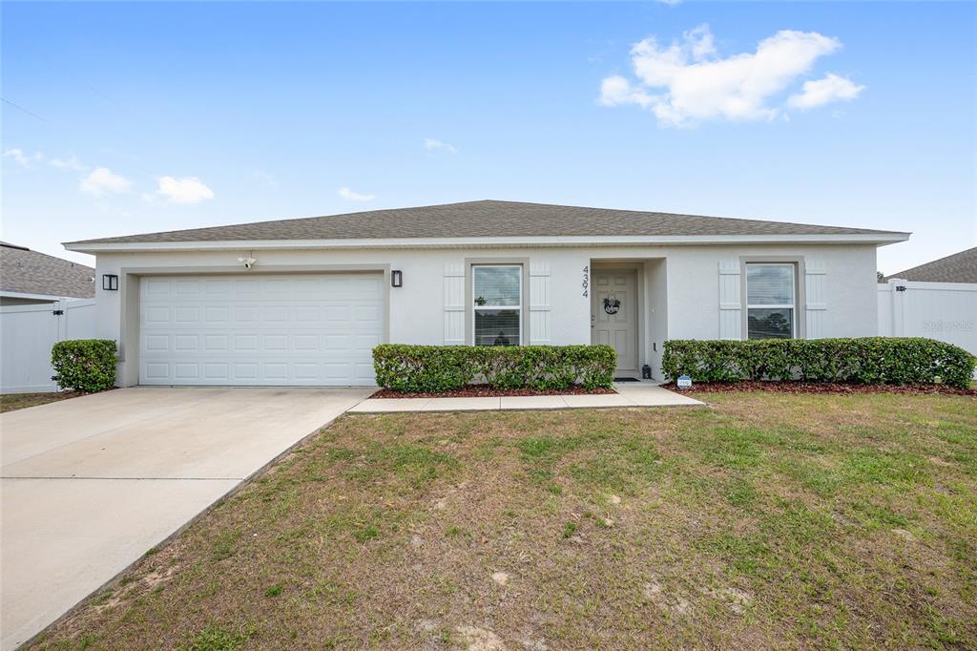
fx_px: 407
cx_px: 488
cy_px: 326
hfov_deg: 100.4
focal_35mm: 15
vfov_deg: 77.3
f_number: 7.1
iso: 320
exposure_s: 1/500
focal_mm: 15
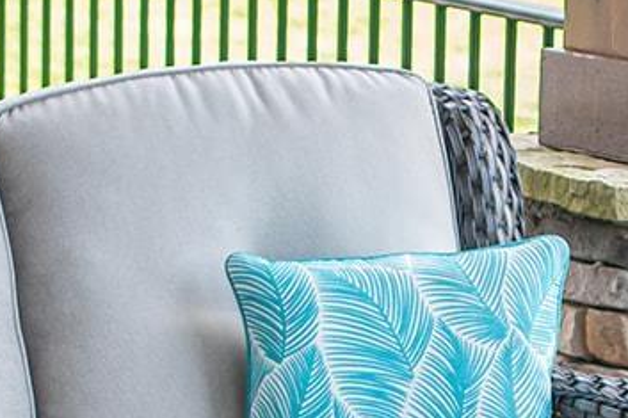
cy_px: 485
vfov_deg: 5.8
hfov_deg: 8.7
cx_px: 290
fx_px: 4115
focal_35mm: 236
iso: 160
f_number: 1.8
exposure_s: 1/800
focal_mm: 35
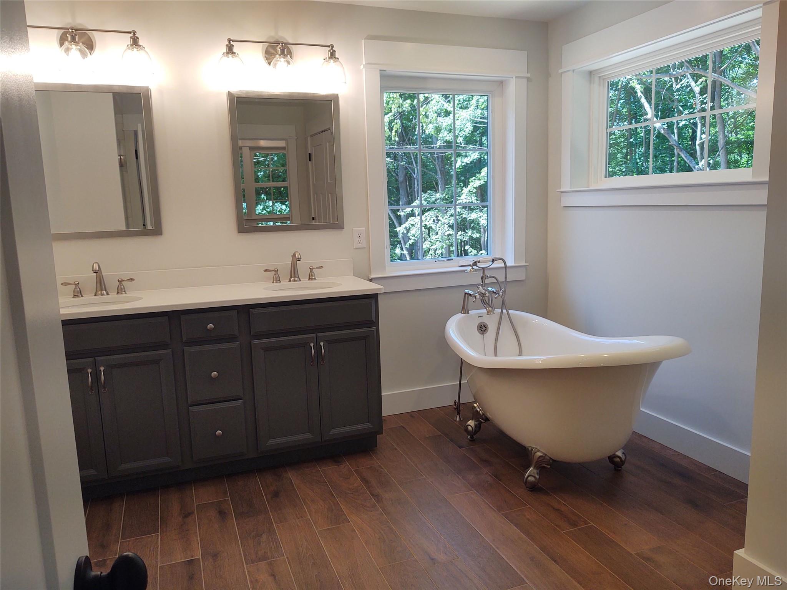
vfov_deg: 51.4
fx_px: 614
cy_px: 295
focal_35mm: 27
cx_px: 394
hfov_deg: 65.3
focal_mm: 4.75
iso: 100
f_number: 1.7
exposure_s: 1/209
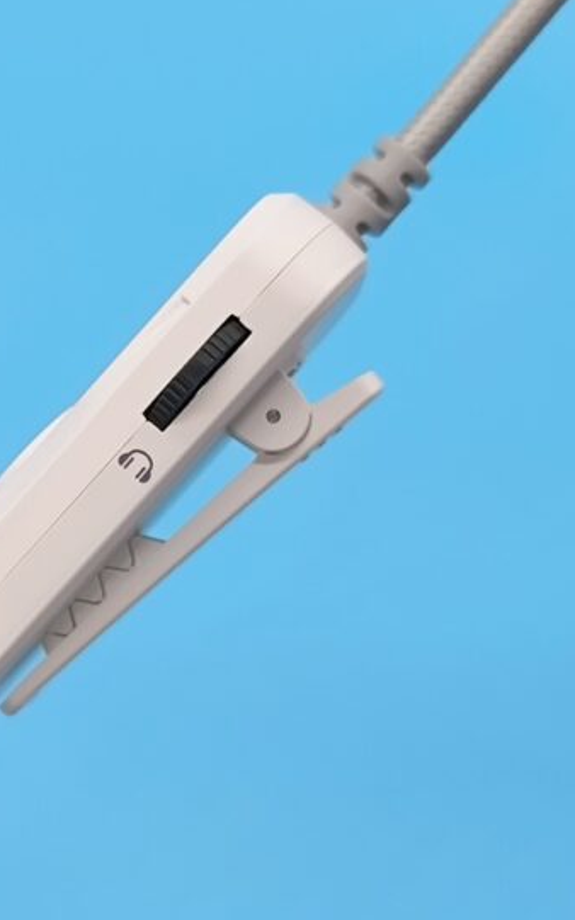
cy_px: 437
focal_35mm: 58
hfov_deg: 21.9
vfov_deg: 35.1
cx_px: 61
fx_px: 1455
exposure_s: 1/100
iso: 160
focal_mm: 6.14
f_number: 1.65
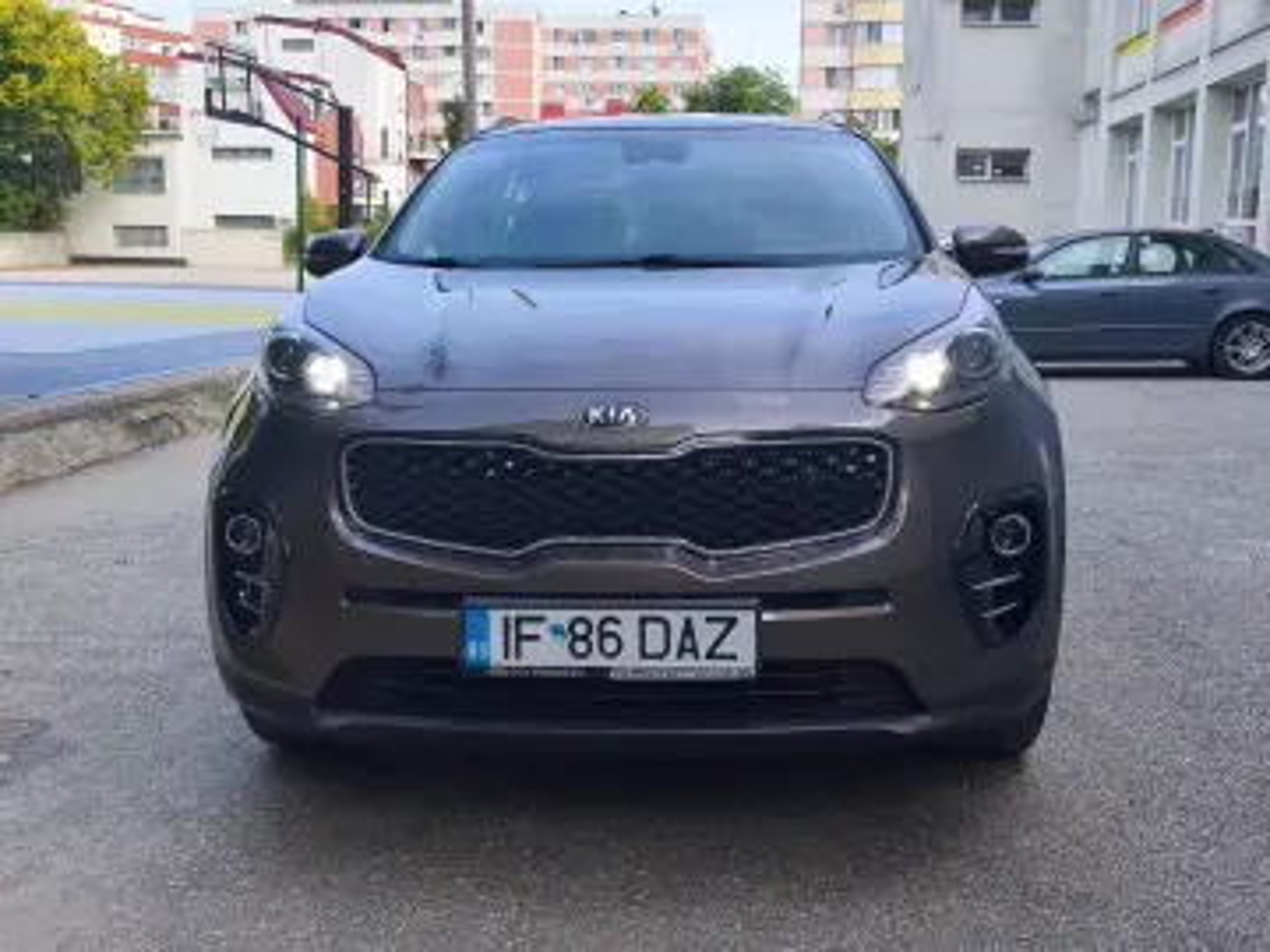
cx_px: 635
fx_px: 1321
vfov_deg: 39.7
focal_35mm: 36
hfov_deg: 51.4
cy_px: 476
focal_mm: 6.57
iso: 50
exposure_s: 1/986
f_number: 1.6
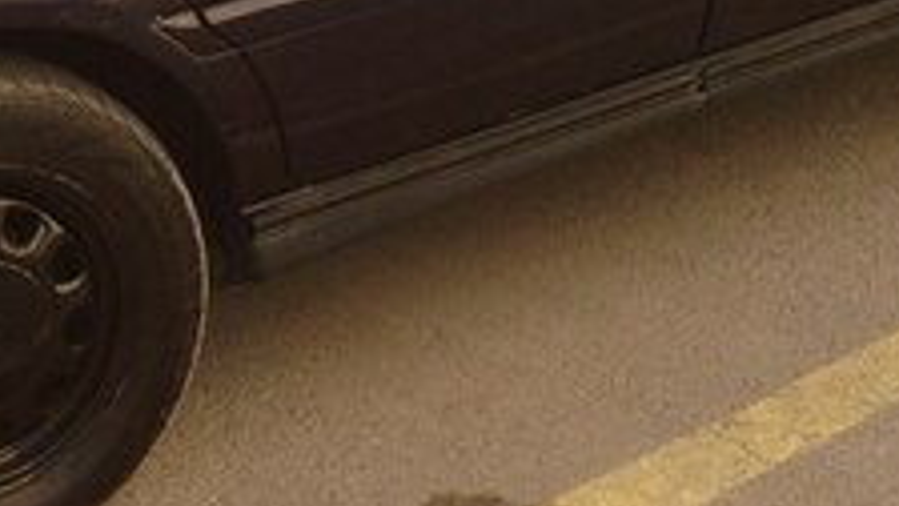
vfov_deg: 11.2
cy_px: -139
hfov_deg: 20.1
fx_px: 2527
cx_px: 357
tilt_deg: -15.0
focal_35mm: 106
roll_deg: +5.0
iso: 50
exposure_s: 1/242
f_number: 2.4
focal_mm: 4.12
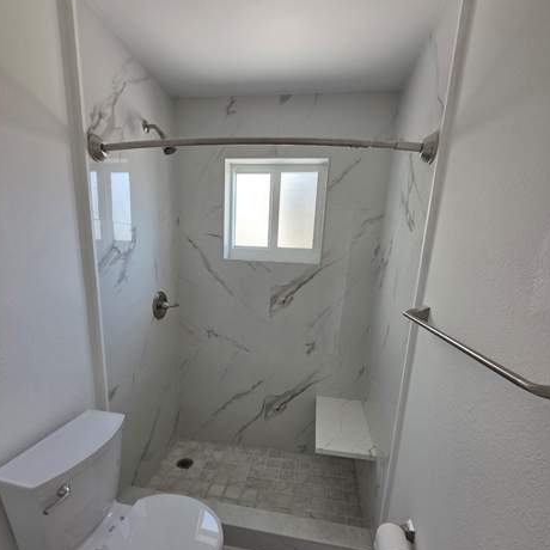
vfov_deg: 86.5
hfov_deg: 87.4
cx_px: 275
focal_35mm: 16
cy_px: 325
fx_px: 288
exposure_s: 1/120
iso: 80
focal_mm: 2.2
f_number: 1.9
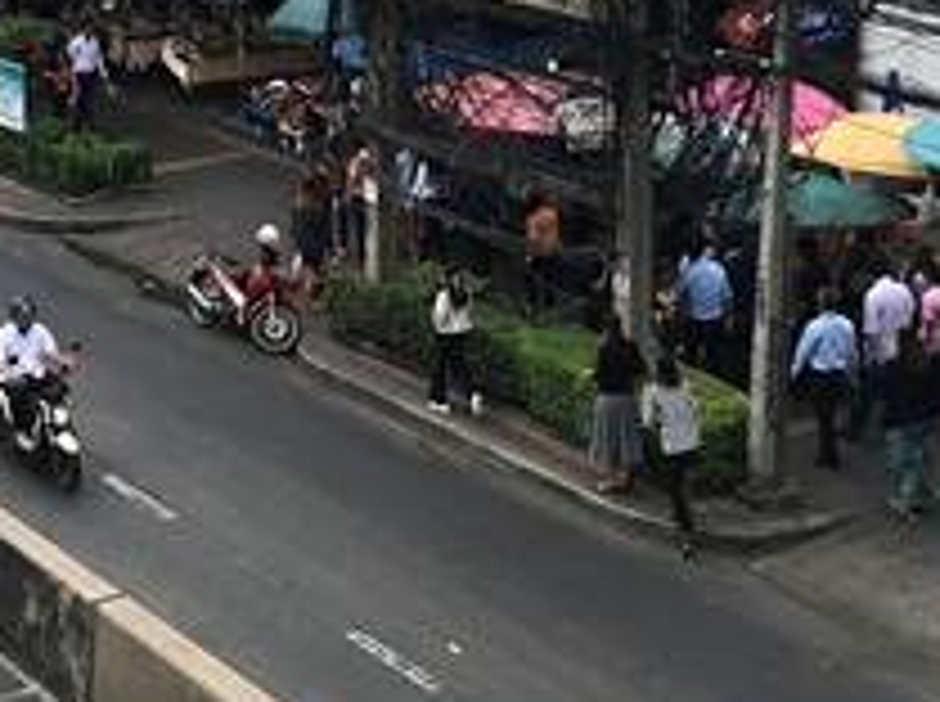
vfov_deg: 16.0
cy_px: -104
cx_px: 202
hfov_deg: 21.8
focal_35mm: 89
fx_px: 2413
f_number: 2.2
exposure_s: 1/663
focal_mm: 4.15
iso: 25
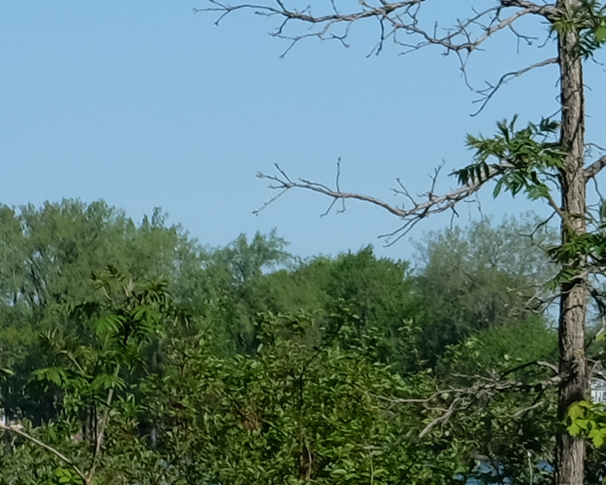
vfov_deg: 4.2
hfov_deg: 4.9
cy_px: 88
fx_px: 6600
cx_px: 2116
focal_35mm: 368
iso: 200
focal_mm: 34.3
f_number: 8
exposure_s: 1/480
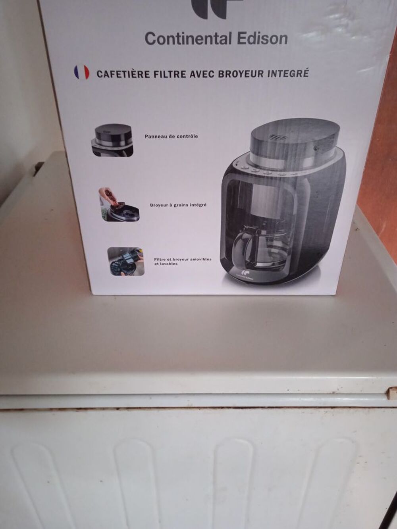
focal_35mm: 28
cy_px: 264
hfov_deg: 49.8
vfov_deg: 63.4
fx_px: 428
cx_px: 198
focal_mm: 3.43
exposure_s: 1/25
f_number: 2.2
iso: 850
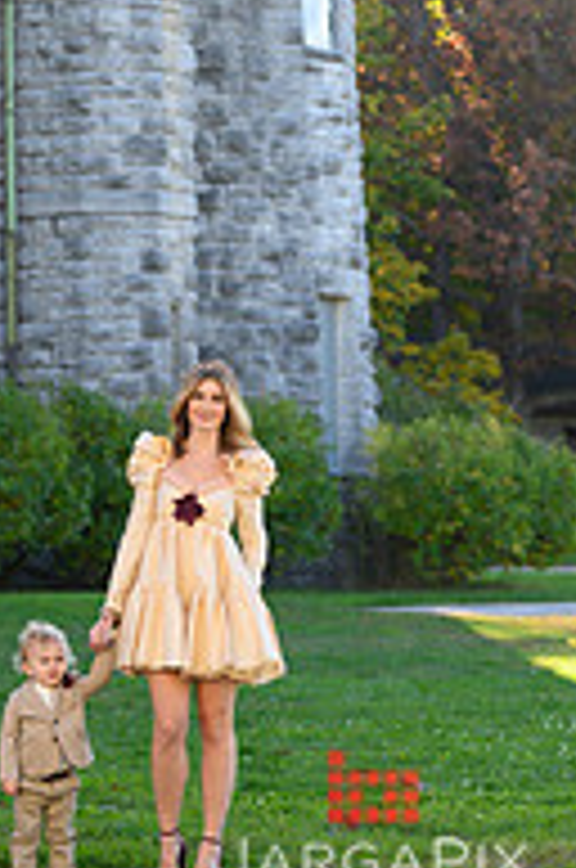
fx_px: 4383
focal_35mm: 182
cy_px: -31
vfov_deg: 11.2
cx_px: -29
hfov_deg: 7.5
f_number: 3.2
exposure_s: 1/4000
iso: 1600
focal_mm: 78
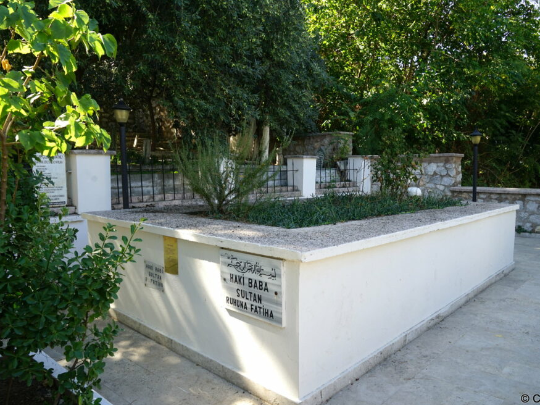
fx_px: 421
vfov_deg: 51.3
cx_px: 302
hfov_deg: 65.1
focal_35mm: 27
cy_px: 207
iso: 250
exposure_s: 1/60
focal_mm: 24
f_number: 9
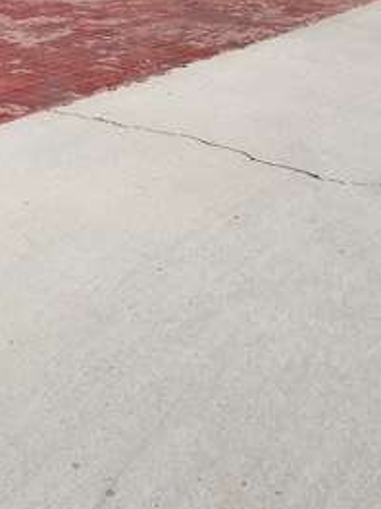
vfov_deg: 29.0
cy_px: 13
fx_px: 925
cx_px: 152
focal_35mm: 63
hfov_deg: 23.2
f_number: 1.7
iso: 50
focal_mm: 4.25
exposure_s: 1/2120
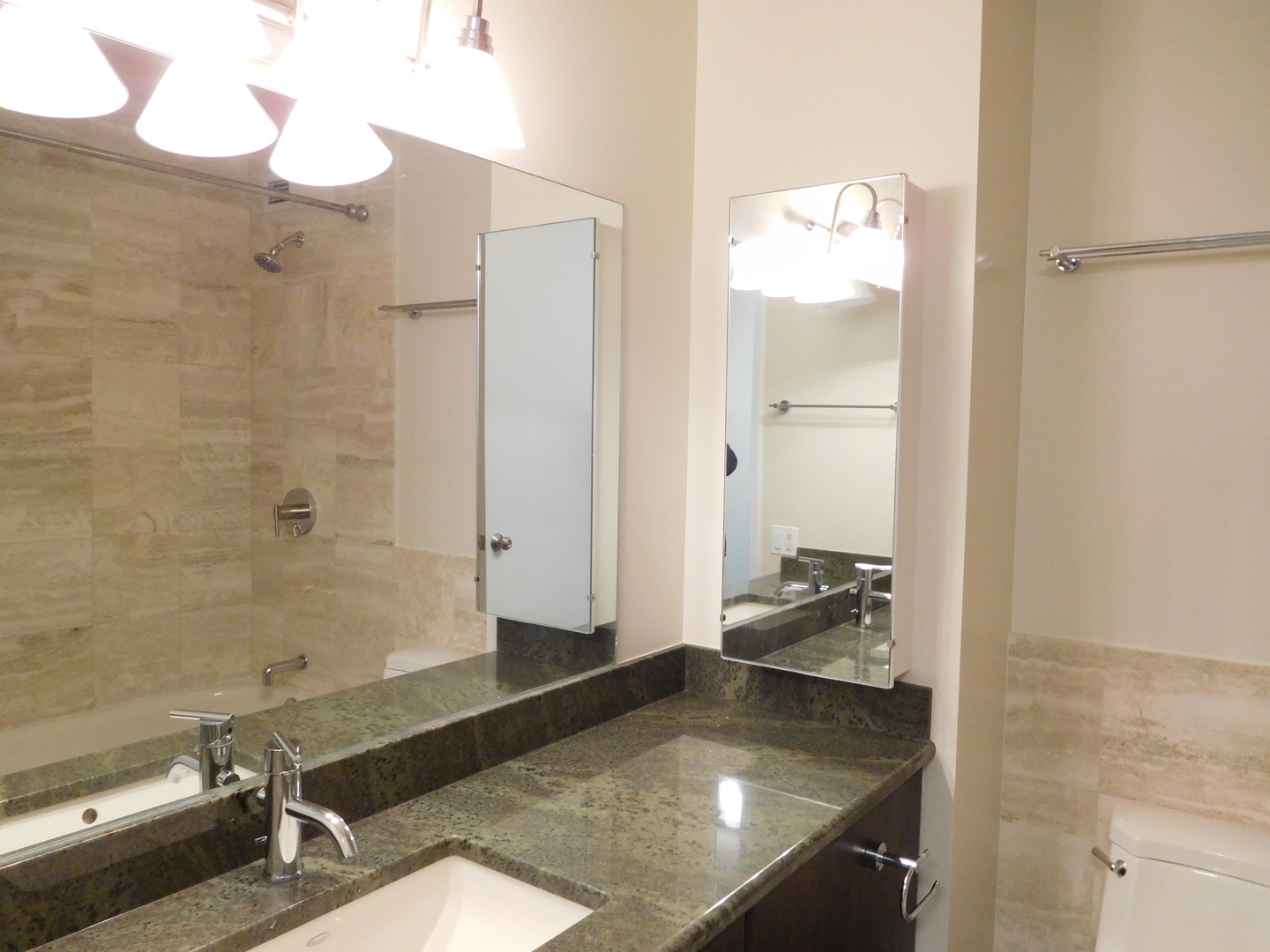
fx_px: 917
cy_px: 476
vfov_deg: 54.9
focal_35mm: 25
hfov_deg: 69.4
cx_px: 635
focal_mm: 4.5
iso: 400
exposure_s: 1/20
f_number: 3.4
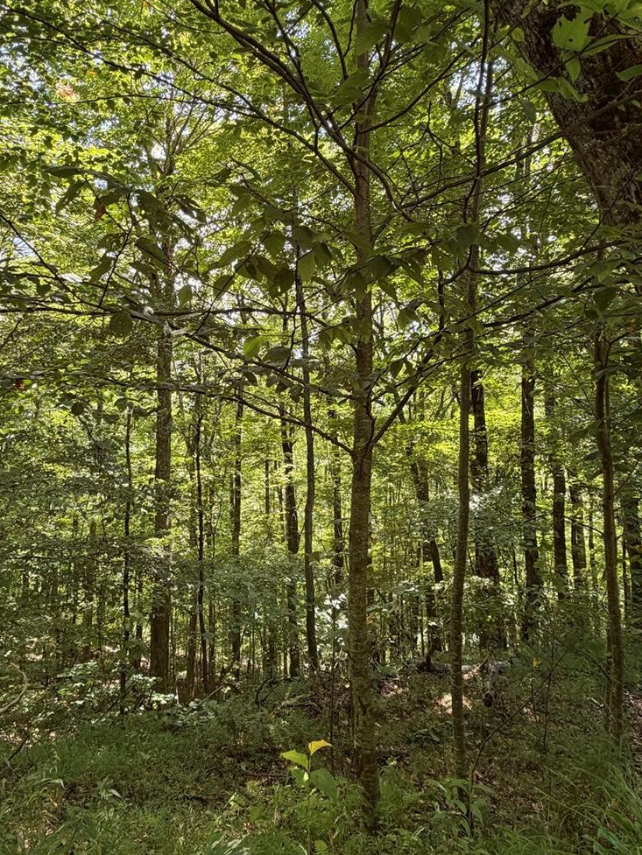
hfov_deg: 60.8
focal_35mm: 22
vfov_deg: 75.9
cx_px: 275
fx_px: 544
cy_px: 366
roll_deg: +0.1
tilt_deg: +4.6
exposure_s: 1/121
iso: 125
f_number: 2.2
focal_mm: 2.22
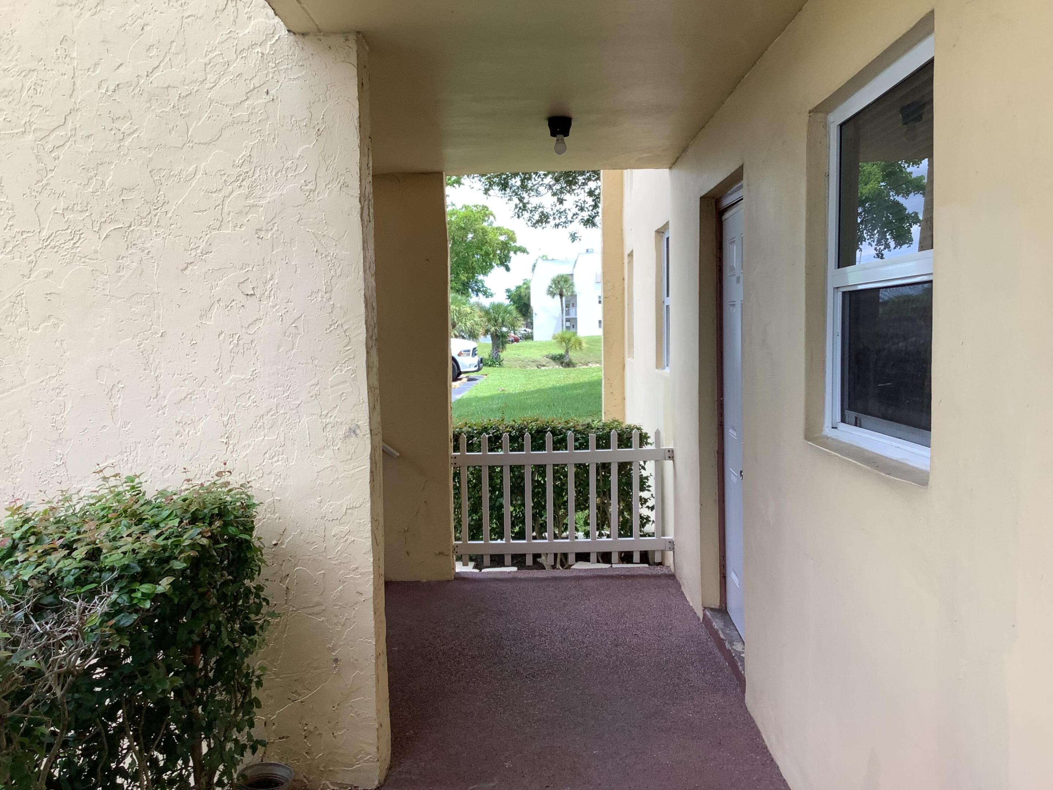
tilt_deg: -6.4
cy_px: 395
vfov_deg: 45.4
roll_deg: +2.8
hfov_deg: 58.4
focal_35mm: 31
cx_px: 526
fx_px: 943
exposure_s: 1/256
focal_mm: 3.3
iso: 25
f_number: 2.4
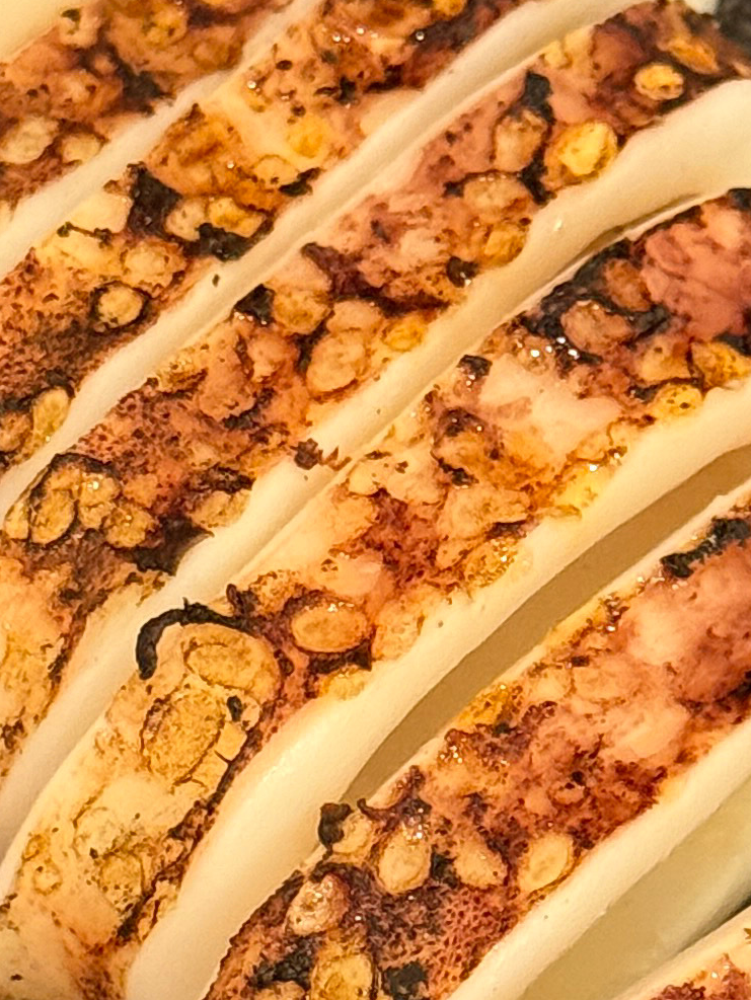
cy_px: 717
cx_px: 347
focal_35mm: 196
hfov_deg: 7.6
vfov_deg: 10.1
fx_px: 5666
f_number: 1.78
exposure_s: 1/33
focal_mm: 6.76
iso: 500
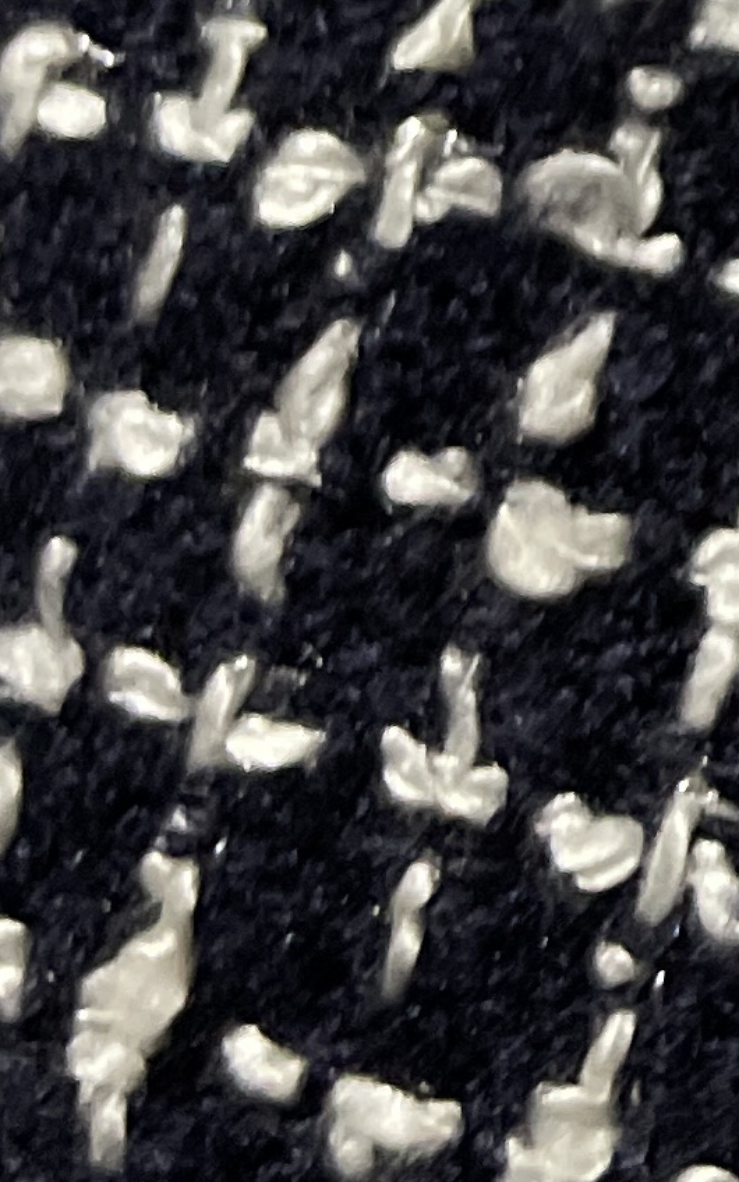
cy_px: -468
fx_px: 4221
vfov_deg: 15.0
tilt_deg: -59.0
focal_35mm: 131
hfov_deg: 8.8
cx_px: 1923
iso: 640
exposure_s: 1/25
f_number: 1.6
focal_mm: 4.2
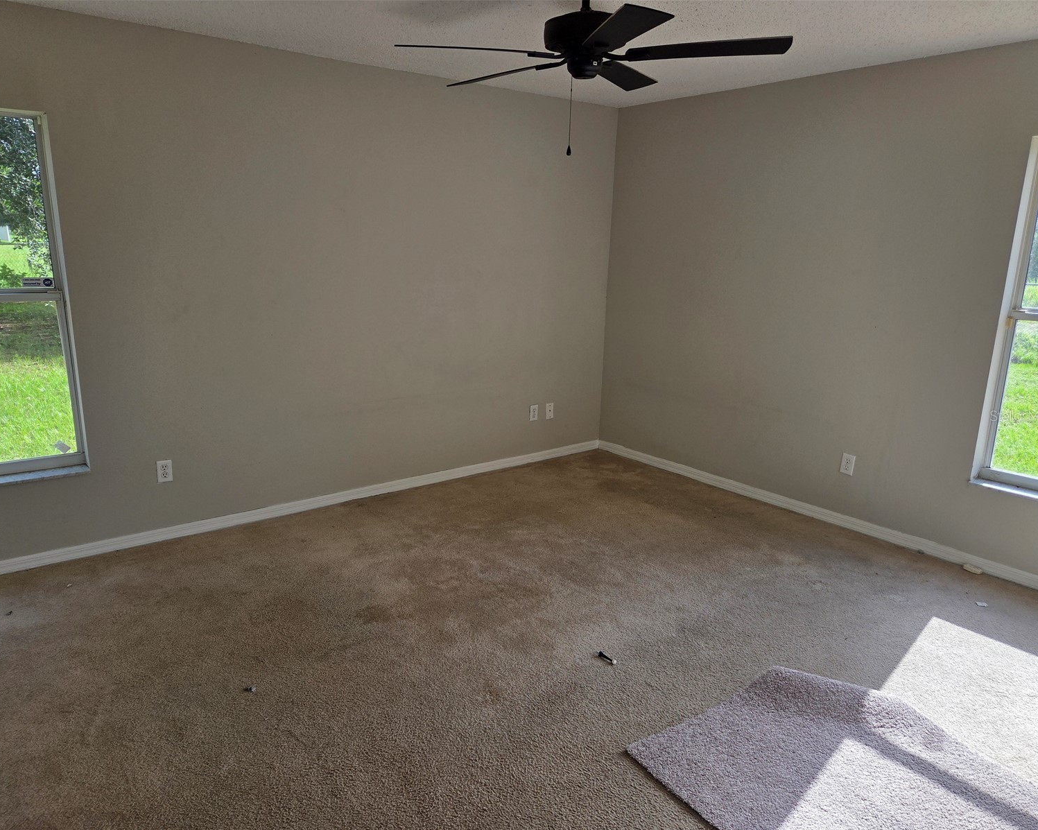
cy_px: 415
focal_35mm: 24
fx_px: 737
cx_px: 501
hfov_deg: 70.3
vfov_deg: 58.8
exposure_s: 1/1093
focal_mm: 5.4
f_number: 1.8
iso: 80
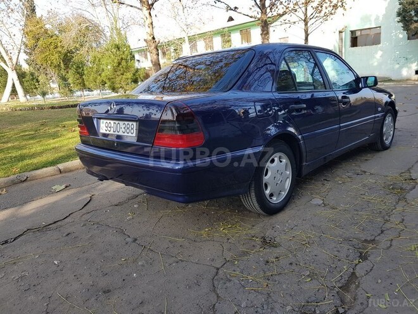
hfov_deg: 67.3
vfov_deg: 53.1
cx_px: 209
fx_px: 314
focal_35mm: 26
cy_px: 157
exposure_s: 1/455
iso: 40
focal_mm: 4.2
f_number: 1.7
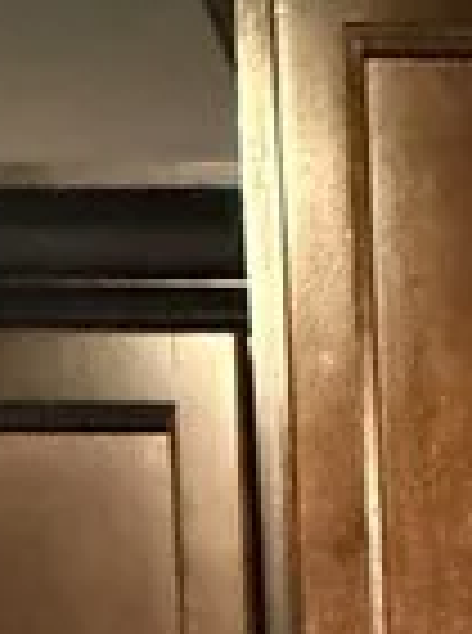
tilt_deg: -9.2
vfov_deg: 10.7
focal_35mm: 102
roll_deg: -1.8
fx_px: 1863
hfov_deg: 12.8
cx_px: 922
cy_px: 2014
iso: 1000
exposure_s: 1/40
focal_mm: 2.22
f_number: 2.2
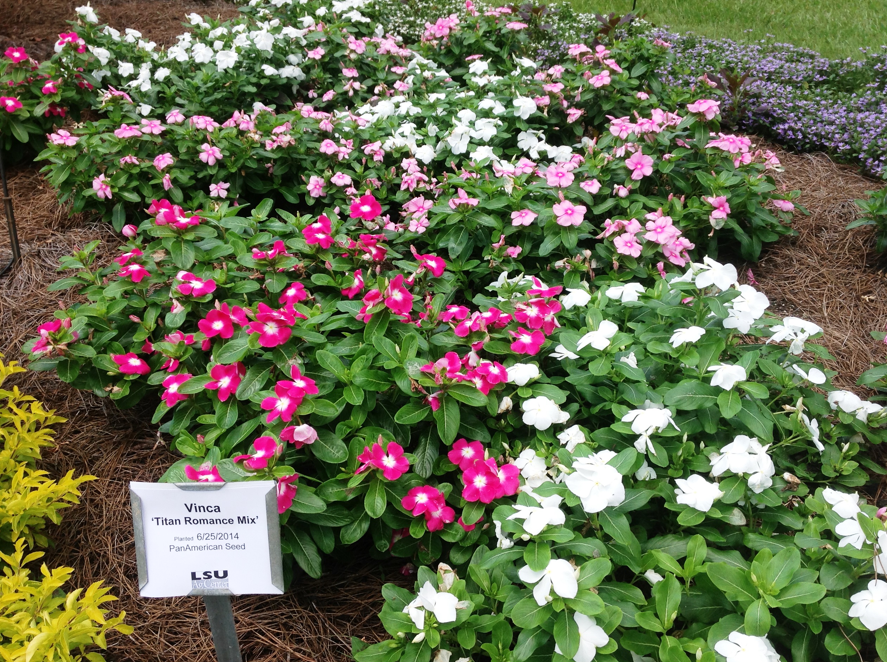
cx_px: 445
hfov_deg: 51.4
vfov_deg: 39.6
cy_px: 335
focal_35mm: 36
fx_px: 921
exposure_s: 1/916
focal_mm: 4.28
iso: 50
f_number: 2.4
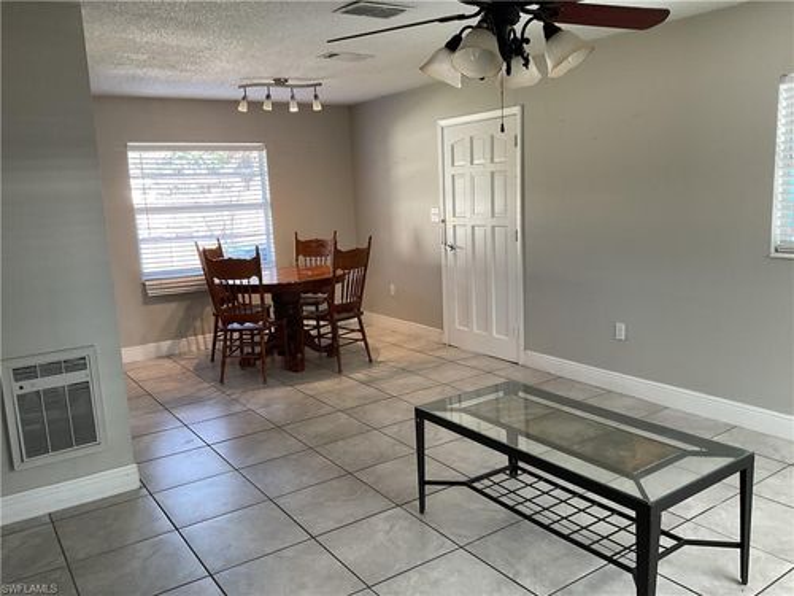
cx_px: 397
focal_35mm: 29
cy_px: 298
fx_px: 665
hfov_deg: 61.7
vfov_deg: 48.2
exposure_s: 1/60
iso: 50
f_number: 1.8
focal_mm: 3
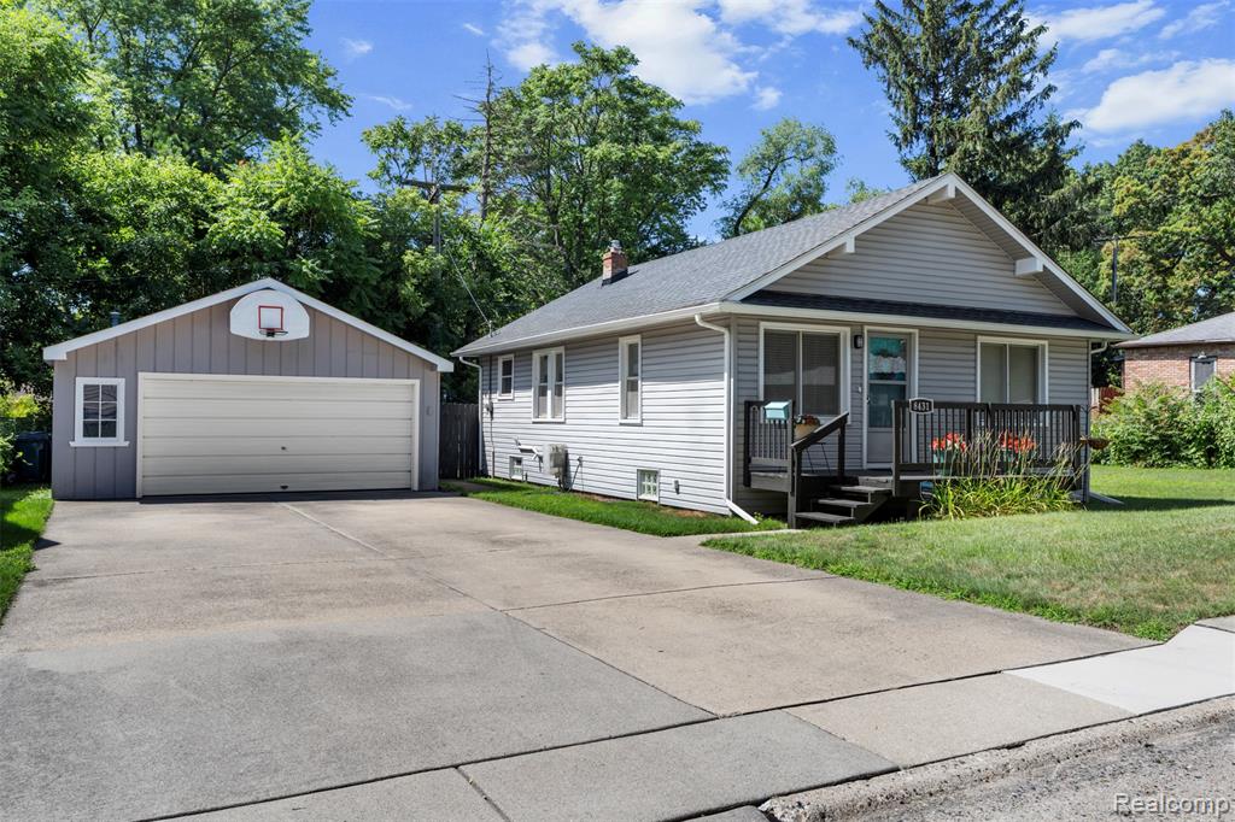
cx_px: 618
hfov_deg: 63.7
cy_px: 411
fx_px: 994
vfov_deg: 44.9
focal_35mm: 29
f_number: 8
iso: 100
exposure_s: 1/250
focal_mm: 29
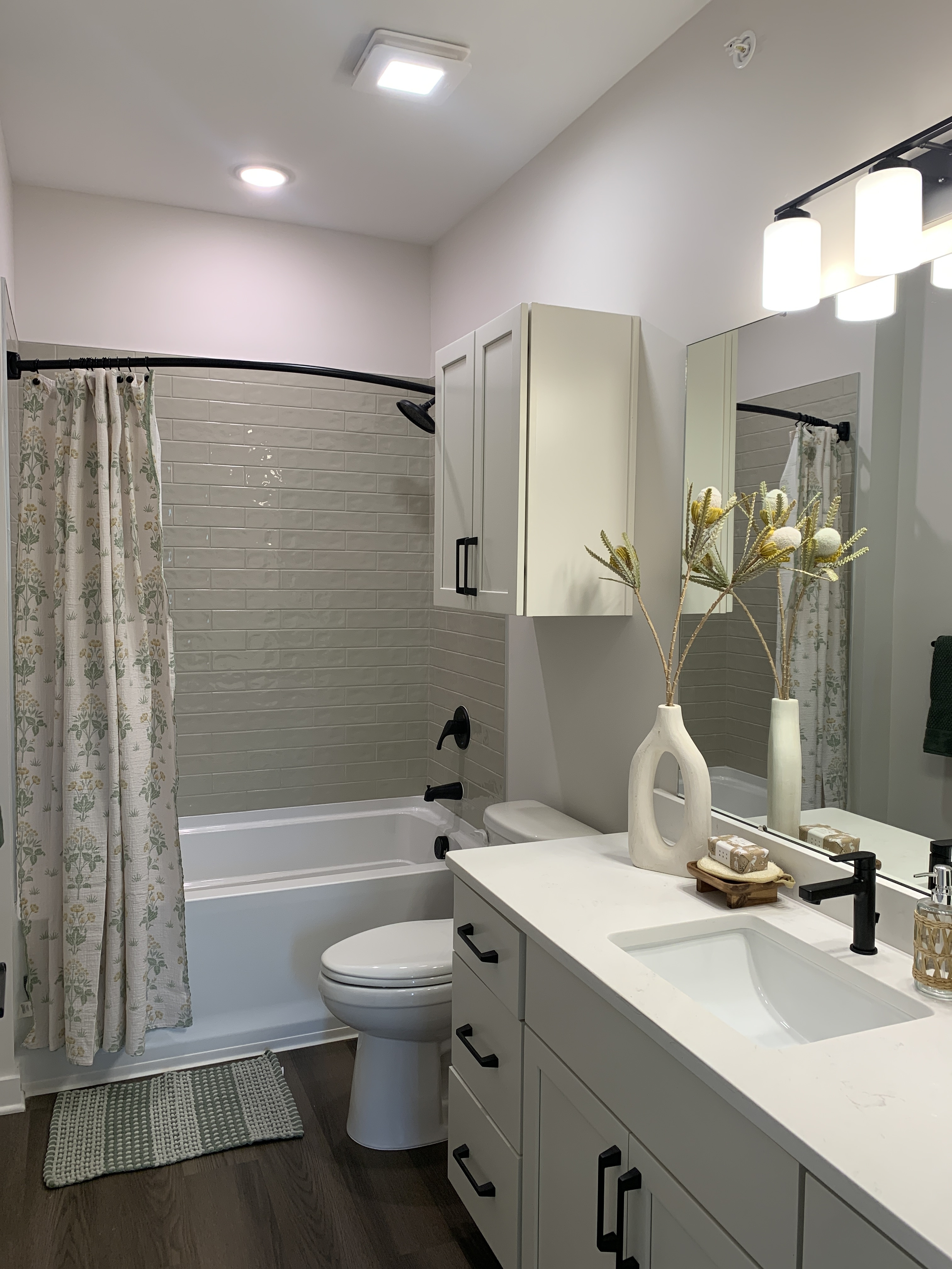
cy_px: 634
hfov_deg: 53.1
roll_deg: -0.7
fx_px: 953
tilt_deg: -2.7
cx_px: 476
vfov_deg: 67.3
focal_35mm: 26
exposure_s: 1/60
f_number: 1.8
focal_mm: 4.25
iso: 50
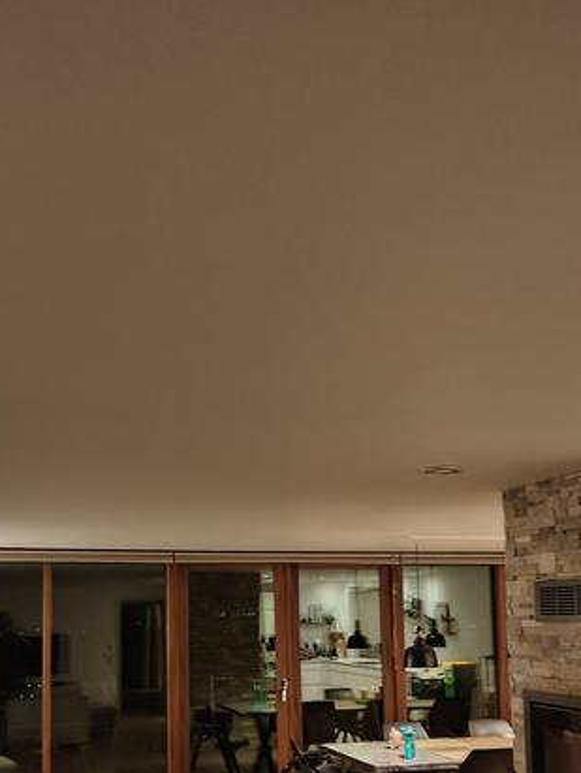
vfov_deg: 50.8
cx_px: 192
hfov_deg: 40.2
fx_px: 782
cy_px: 562
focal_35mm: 35
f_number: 1.8
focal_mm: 5.59
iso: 500
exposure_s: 1/19
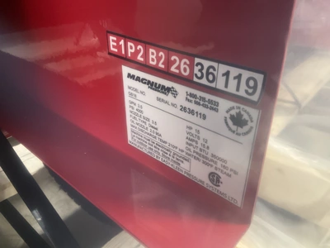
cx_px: 165
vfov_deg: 48.2
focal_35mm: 29
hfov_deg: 61.7
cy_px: 124
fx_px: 276
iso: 250
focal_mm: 3
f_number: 1.8
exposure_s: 1/40
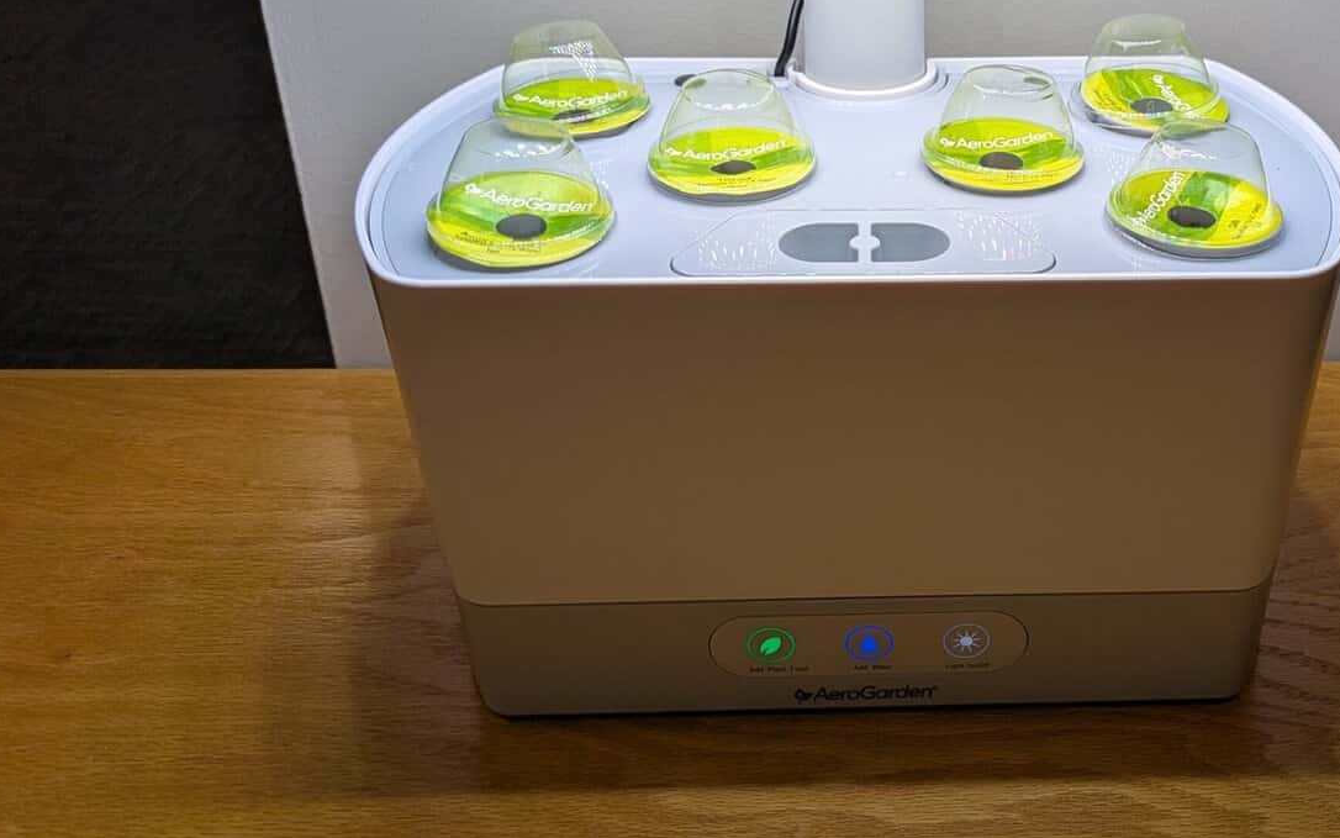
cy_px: 300
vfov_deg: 32.6
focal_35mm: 39
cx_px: 913
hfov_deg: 49.3
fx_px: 1424
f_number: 1.89
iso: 54
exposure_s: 1/856
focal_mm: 5.43
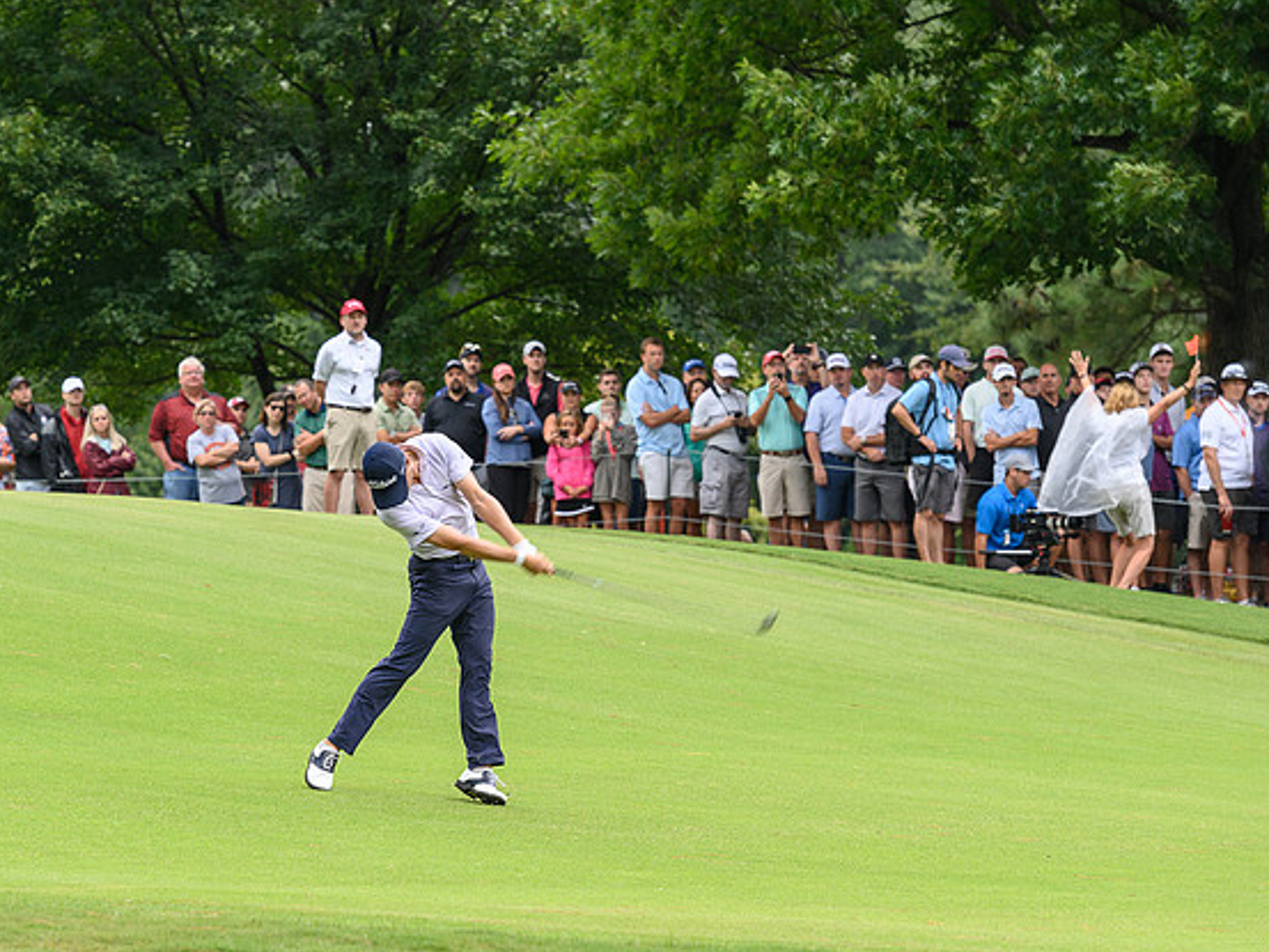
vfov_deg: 6.4
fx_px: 8507
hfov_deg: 8.5
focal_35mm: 232
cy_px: 610
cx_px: 422
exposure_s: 1/320
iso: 800
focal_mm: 155
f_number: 5
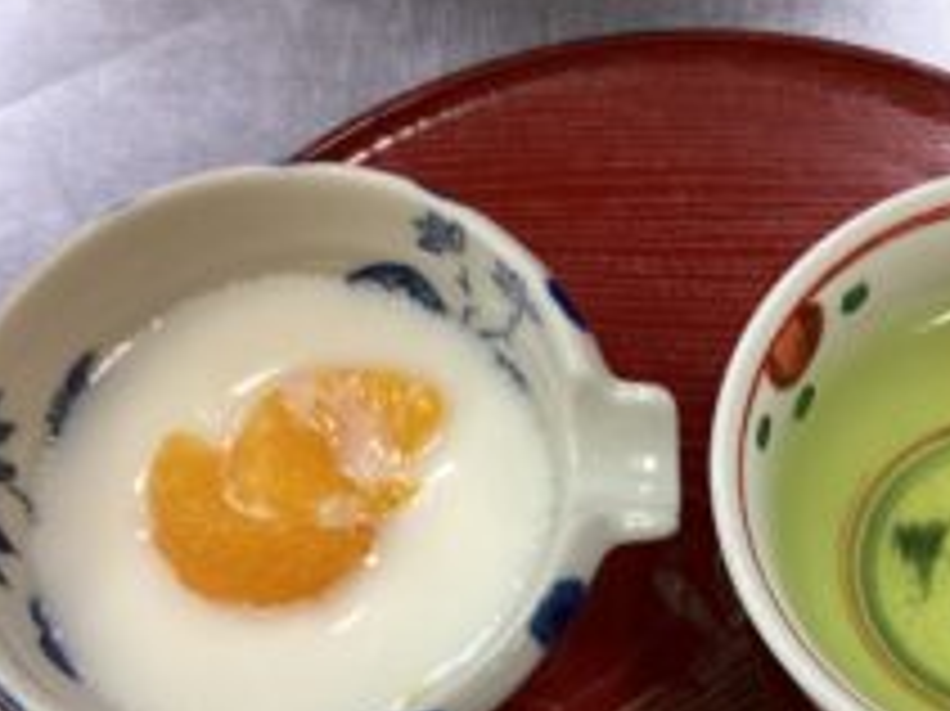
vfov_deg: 25.9
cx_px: 655
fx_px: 1509
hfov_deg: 34.5
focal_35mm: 55
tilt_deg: -70.0
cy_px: 605
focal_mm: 3.3
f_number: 2.4
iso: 100
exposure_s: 1/60
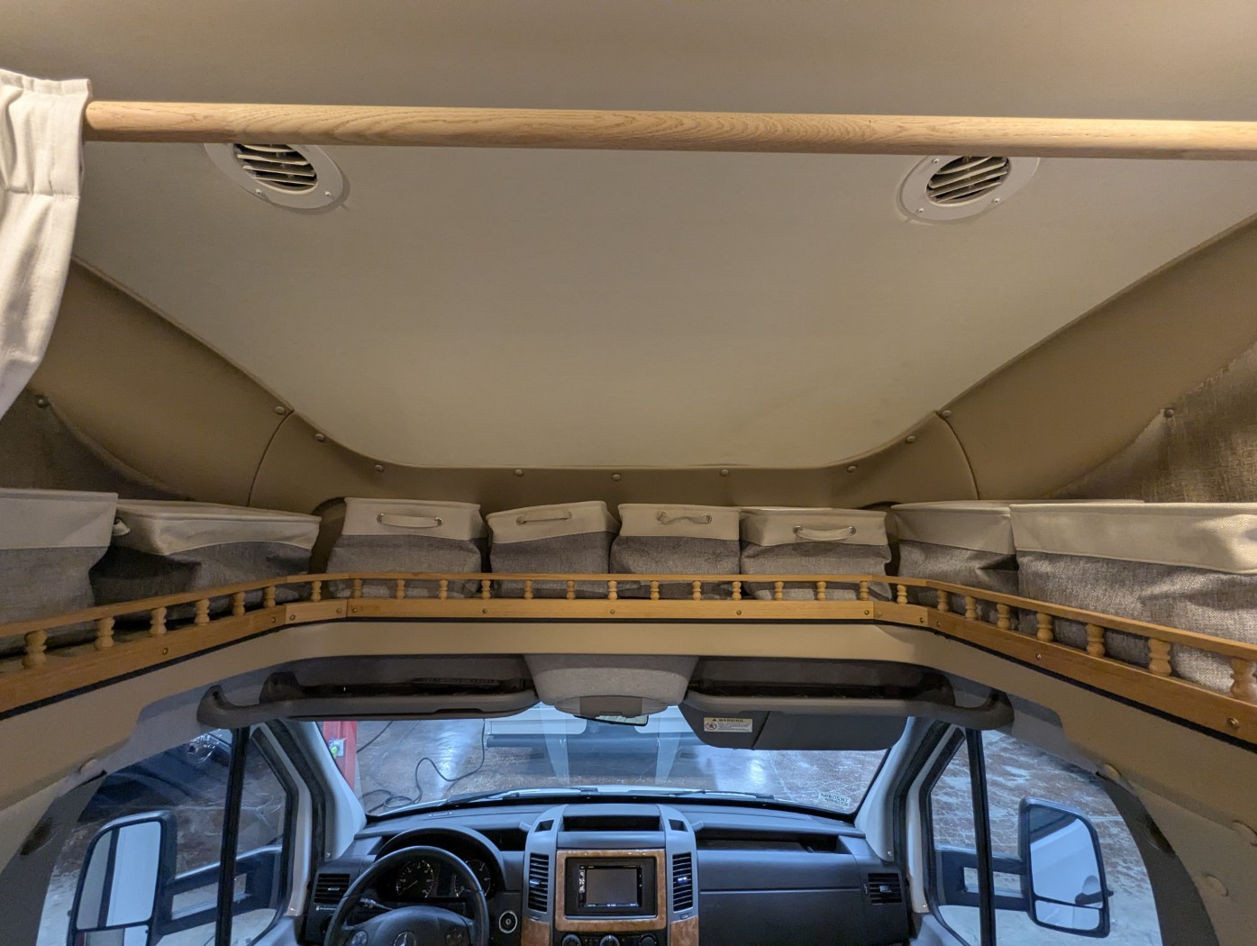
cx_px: 628
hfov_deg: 94.4
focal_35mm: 16
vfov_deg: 78.2
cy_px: 473
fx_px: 582
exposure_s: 1/52.8
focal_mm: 2.35
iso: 292
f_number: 2.2
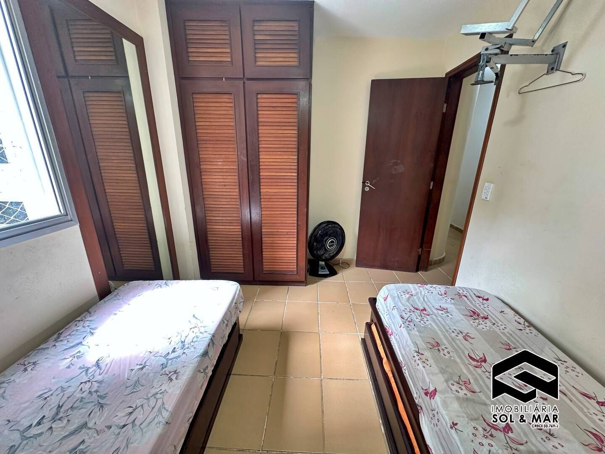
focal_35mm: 14
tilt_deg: -17.2
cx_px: 302
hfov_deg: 102.1
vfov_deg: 85.7
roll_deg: -1.4
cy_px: 227
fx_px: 245
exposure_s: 1/60
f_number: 2.2
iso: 250
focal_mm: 2.22
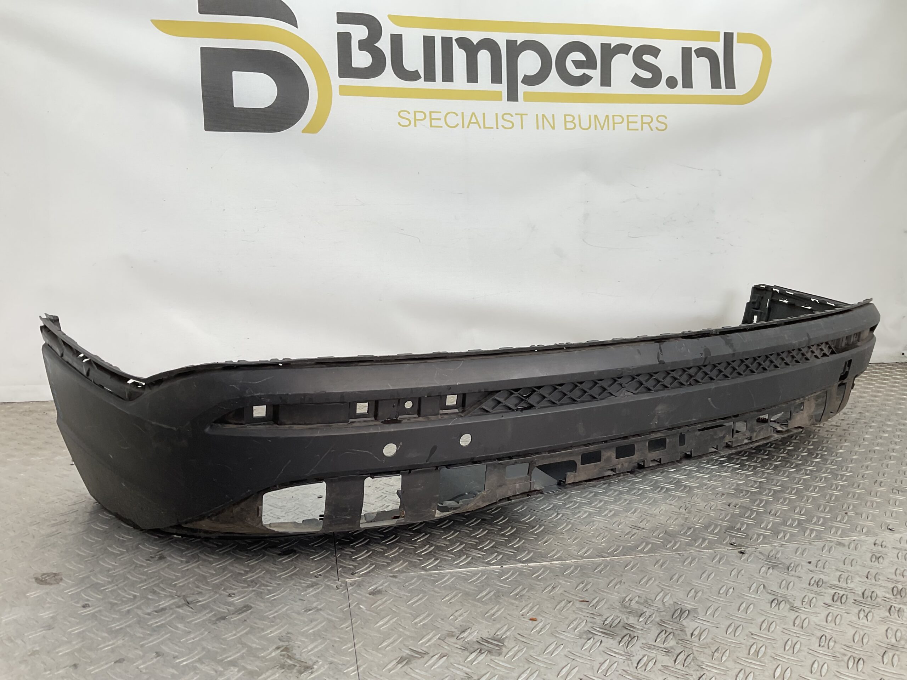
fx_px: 760
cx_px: 454
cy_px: 340
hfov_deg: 61.7
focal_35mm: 29
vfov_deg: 48.2
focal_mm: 3
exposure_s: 1/137
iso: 16
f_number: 1.8
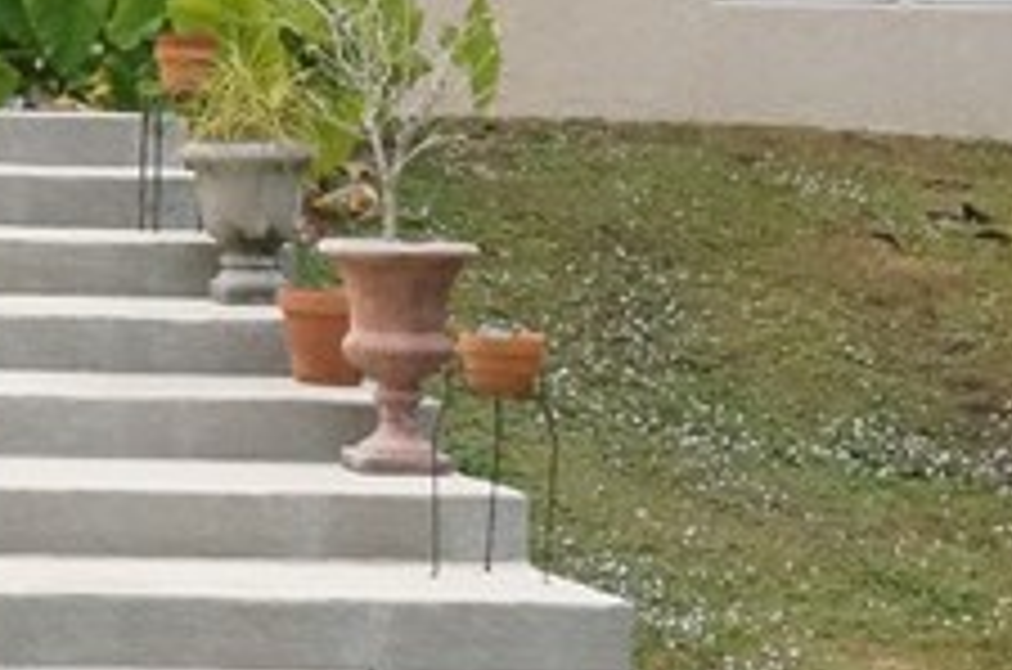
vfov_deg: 7.8
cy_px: 103
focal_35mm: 174
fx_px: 4881
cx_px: -789
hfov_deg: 11.1
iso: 3200
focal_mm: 24
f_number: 10
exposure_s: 1/1250
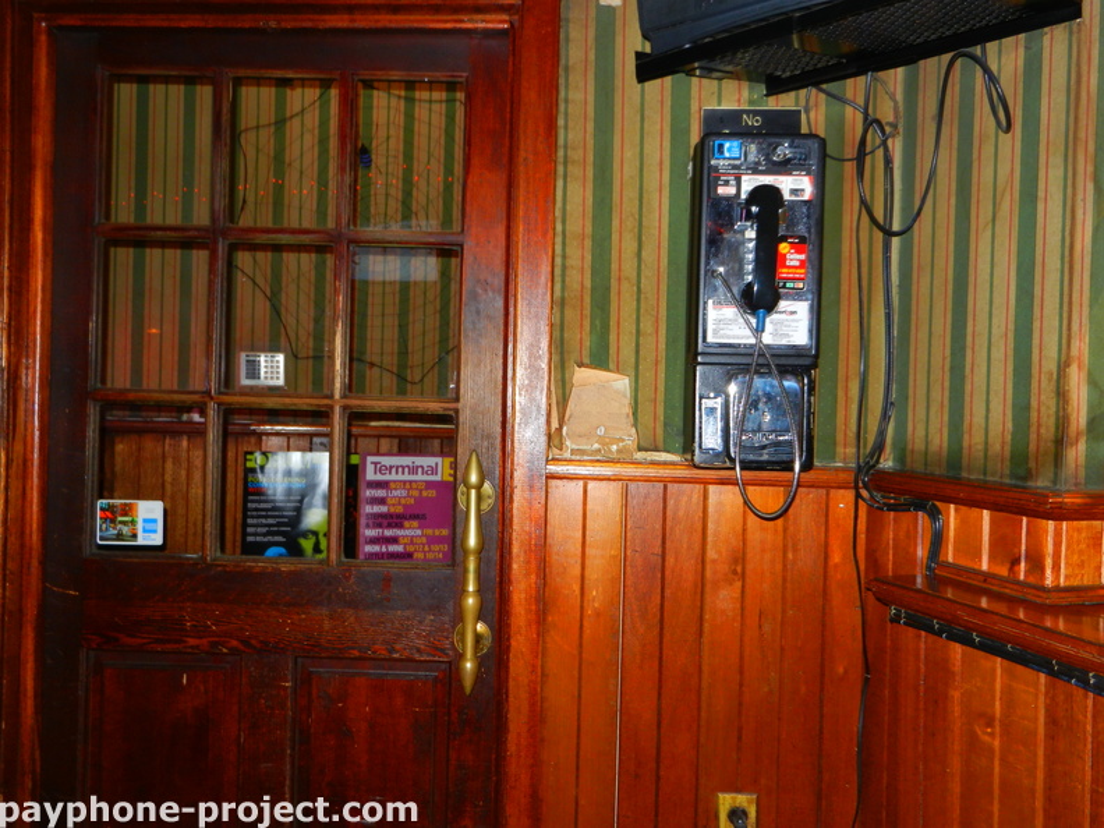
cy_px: 414
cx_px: 552
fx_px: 925
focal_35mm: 29
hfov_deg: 61.7
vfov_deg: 48.2
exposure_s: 1/30
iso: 200
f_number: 3.6
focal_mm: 5.1
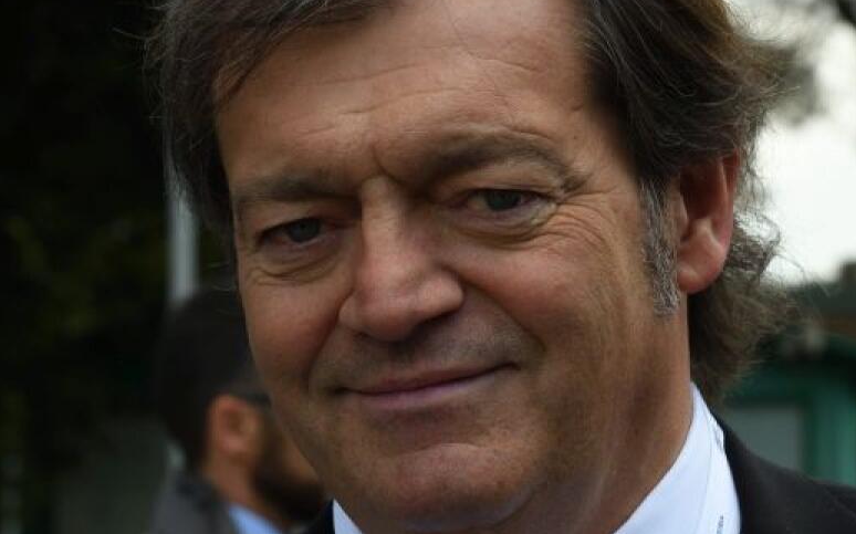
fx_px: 3871
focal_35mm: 166
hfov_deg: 12.6
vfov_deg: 7.9
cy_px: 237
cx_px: 468
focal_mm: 70
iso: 1000
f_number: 9
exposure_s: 1/1250
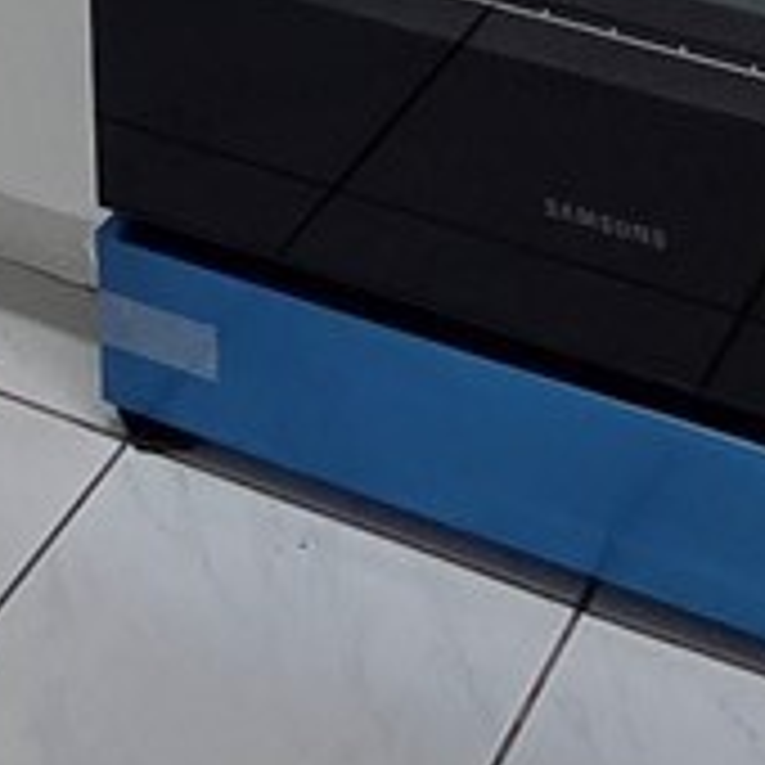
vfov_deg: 12.6
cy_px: -1053
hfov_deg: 16.1
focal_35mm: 108
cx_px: 328
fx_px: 2700
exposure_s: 1/120
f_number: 2.2
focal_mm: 2.2
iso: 80
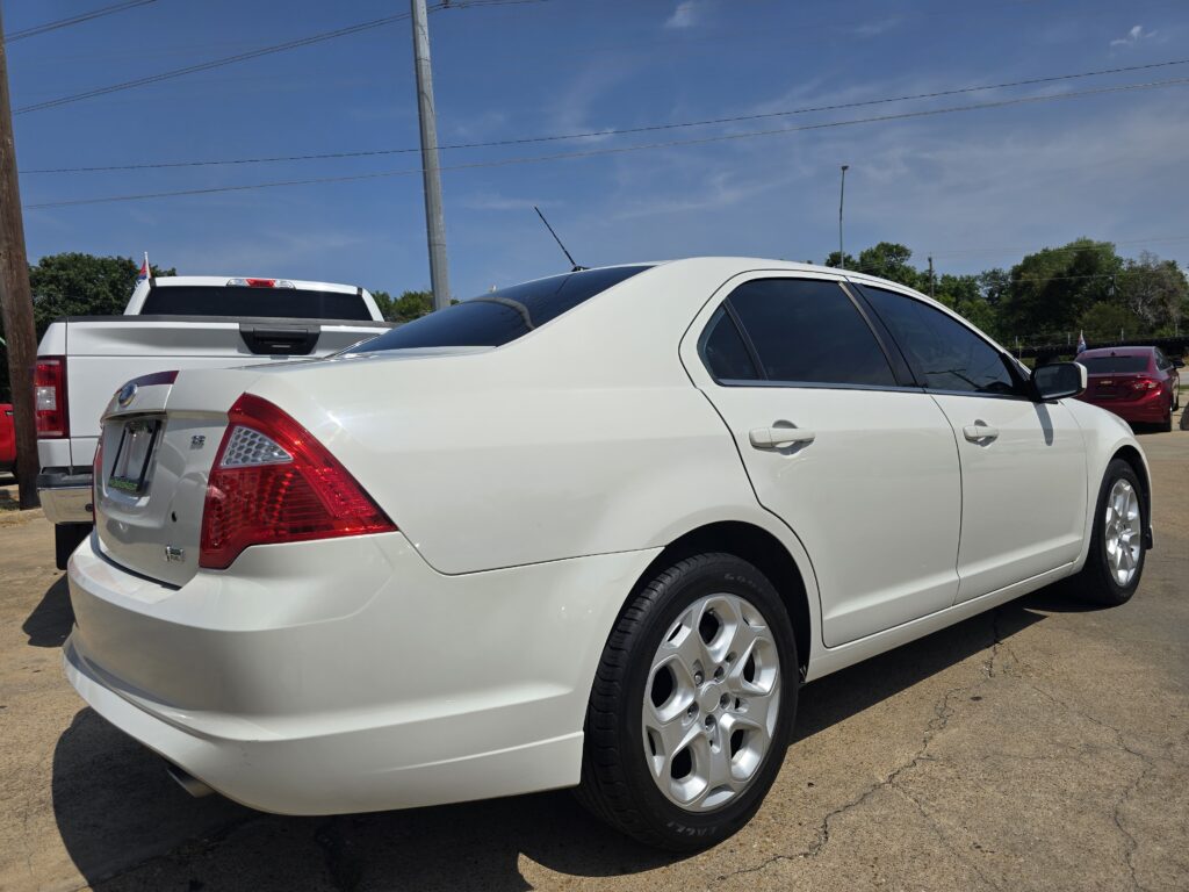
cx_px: 594
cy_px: 446
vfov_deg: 58.9
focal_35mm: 23
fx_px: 790
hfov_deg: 73.9
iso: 12
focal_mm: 6.3
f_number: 1.7
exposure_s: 1/2043
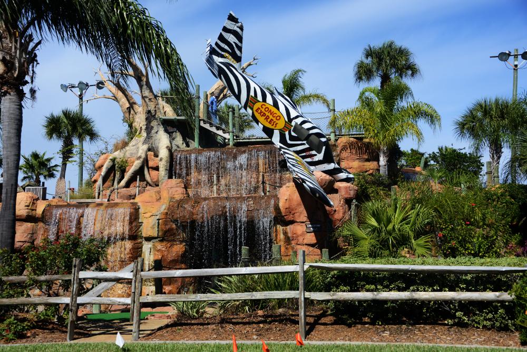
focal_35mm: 50
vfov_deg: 27.0
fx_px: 732
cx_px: 264
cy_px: 176
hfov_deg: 39.6
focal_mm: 50
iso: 400
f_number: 6.3
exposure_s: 1/2000
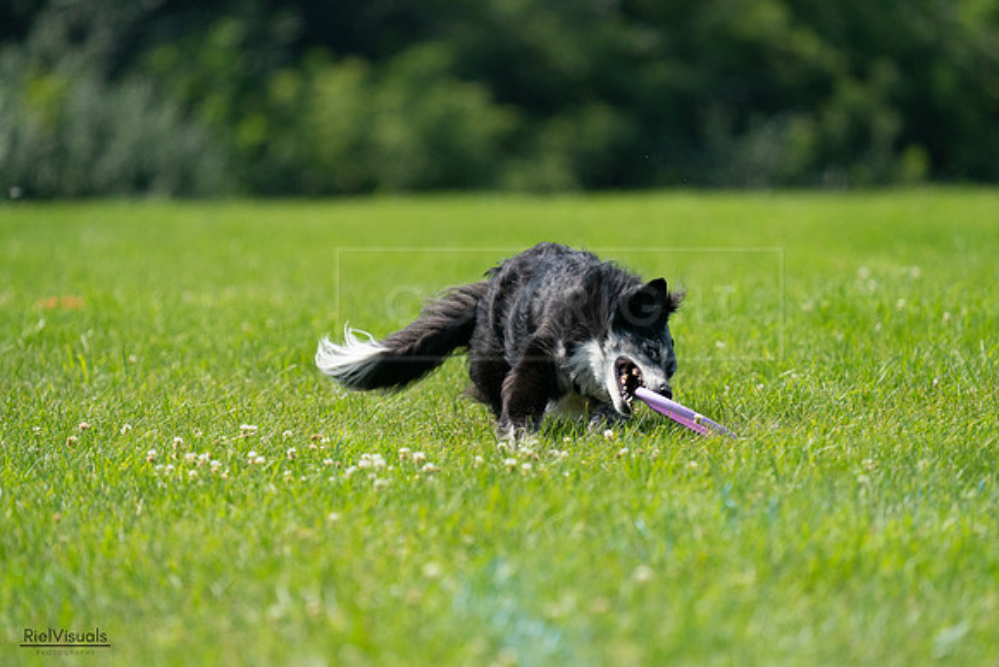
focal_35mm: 430
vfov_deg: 3.2
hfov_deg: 4.8
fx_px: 11935
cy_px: 334
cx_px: 500
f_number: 6.3
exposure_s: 1/4000
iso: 1600
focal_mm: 430
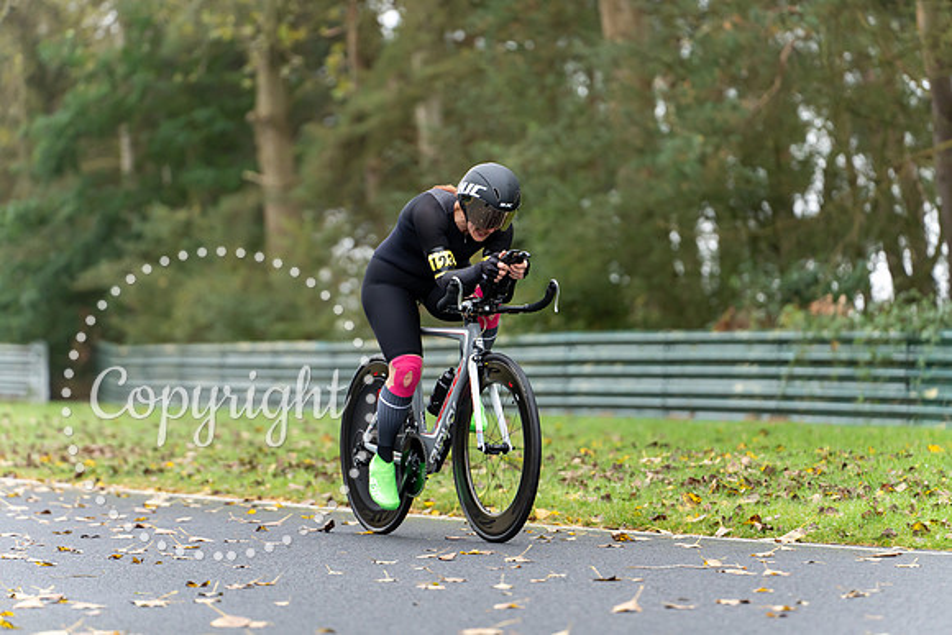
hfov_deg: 11.4
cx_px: 476
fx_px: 4761
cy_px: 318
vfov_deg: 7.6
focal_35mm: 180
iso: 2000
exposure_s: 1/1000
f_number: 3.5
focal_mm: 180
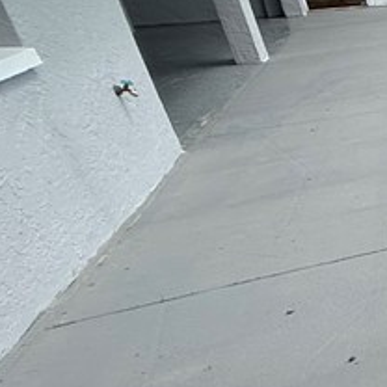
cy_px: 225
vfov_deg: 28.1
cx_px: 886
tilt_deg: -20.9
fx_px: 772
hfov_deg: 16.1
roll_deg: +2.2
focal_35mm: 61
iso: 50
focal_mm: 2.22
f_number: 2.2
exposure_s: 1/876
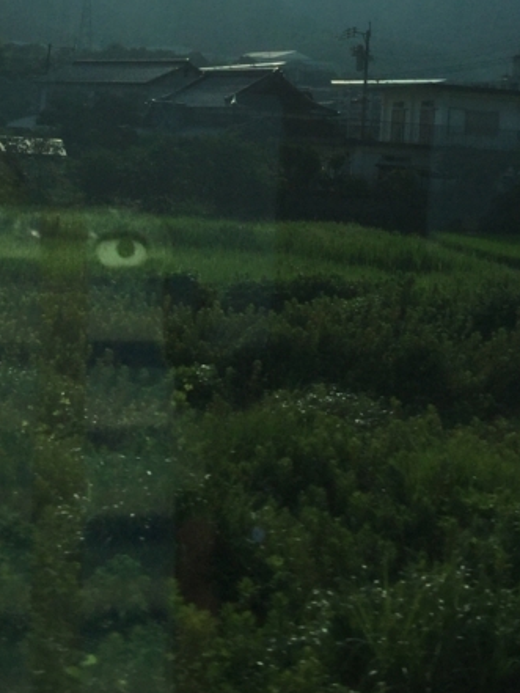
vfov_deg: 26.0
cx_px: 223
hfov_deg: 20.4
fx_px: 1441
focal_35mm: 72
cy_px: 41
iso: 25
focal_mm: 3.3
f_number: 2.4
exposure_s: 1/1314
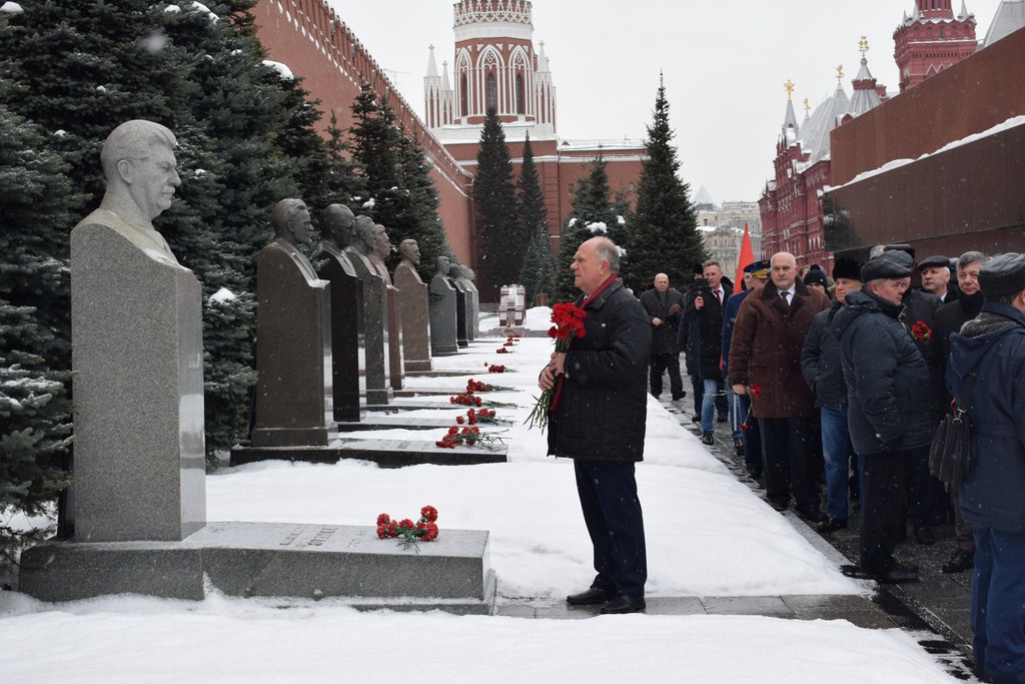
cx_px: 489
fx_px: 1538
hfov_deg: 36.9
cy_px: 303
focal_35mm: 54
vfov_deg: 25.1
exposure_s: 1/200
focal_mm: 32
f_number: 7.1
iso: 400
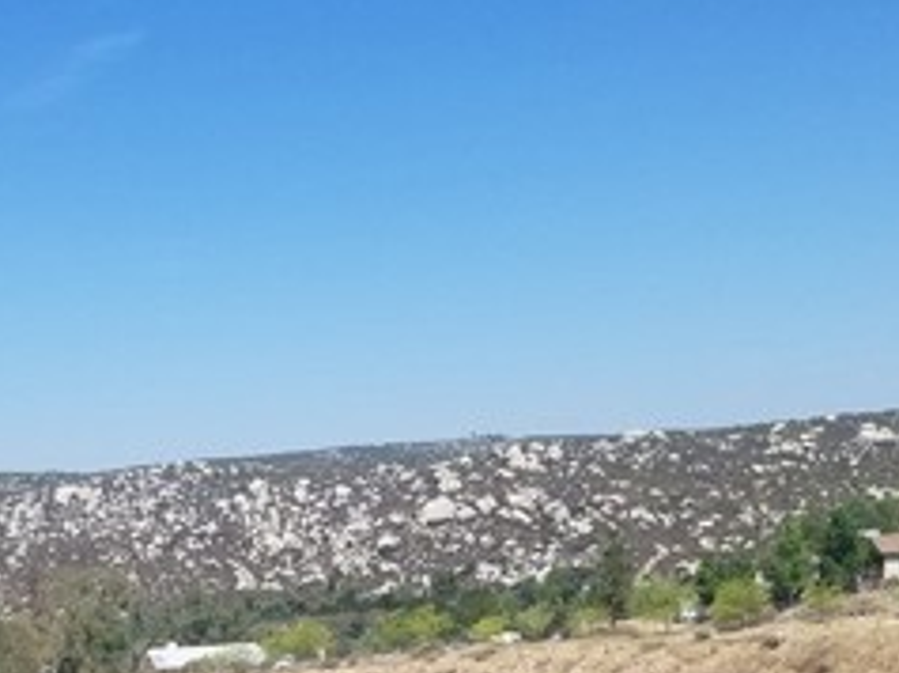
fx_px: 1816
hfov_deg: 27.4
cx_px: 215
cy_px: 741
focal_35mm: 70
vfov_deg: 20.0
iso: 50
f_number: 1.7
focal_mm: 4.2
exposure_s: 1/2864
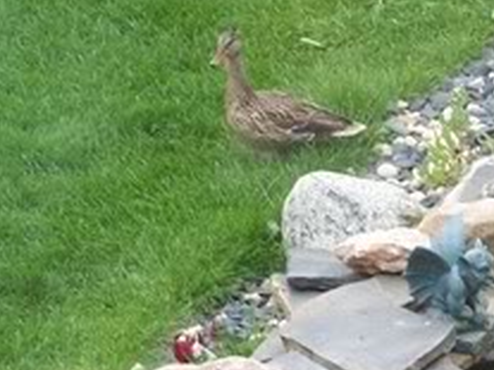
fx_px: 5648
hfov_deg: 5.0
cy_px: 10
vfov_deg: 3.7
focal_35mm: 396
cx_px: 635
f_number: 3.2
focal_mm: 21.2
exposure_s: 1/90
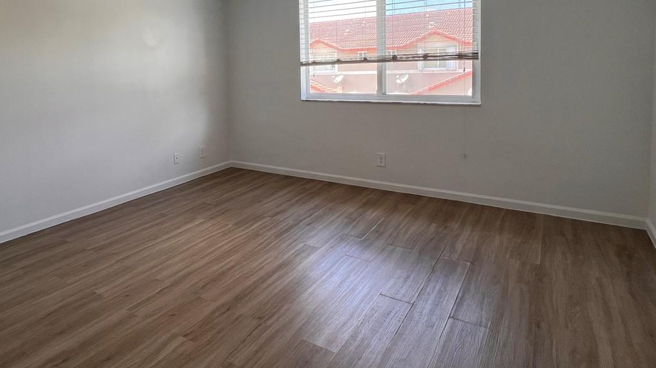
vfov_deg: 49.6
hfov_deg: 80.4
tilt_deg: -5.1
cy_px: 97
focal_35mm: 22
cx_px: 267
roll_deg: +1.8
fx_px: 383
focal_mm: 1.57
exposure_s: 1/99
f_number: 1.8
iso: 32
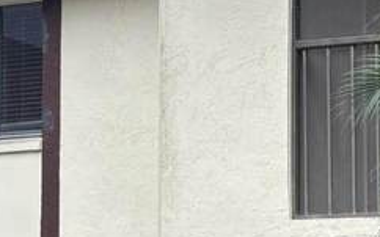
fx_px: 1511
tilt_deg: -0.5
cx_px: 592
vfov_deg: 8.8
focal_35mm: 146
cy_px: 320
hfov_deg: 13.4
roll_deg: +0.0
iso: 50
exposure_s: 1/722
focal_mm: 5.96
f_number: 1.6
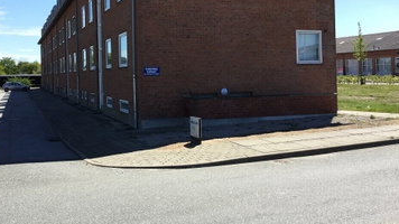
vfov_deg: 30.8
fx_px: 402
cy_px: 68
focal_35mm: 38
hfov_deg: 52.7
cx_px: 177
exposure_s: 1/823
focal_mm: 3.3
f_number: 2.4
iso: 25
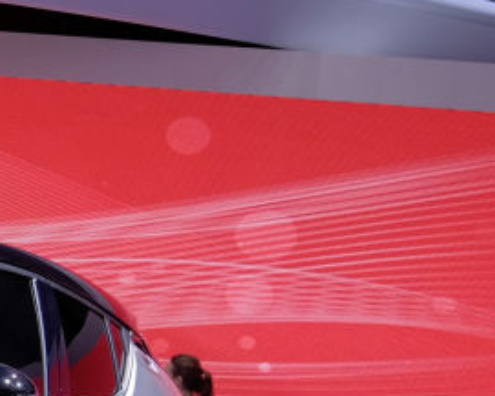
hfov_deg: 14.3
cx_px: -431
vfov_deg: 12.9
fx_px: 1715
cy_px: 472
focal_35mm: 117
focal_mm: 21.9
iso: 800
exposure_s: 1/125
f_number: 6.4
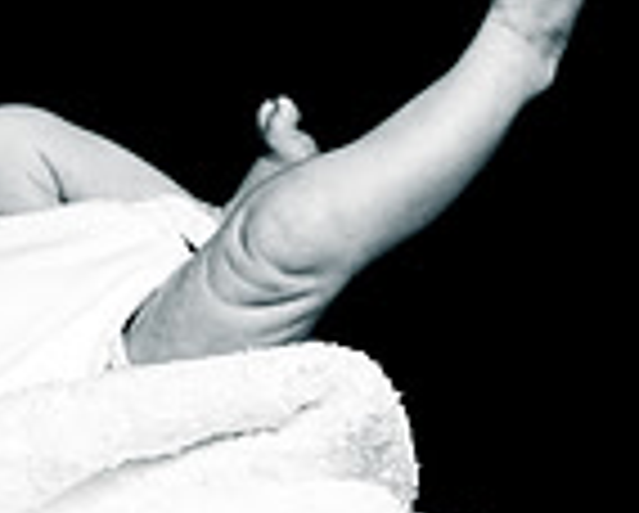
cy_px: 344
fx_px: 3369
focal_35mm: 178
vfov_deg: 8.7
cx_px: -216
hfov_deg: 10.6
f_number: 2.8
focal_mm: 31
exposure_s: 1/80
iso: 200
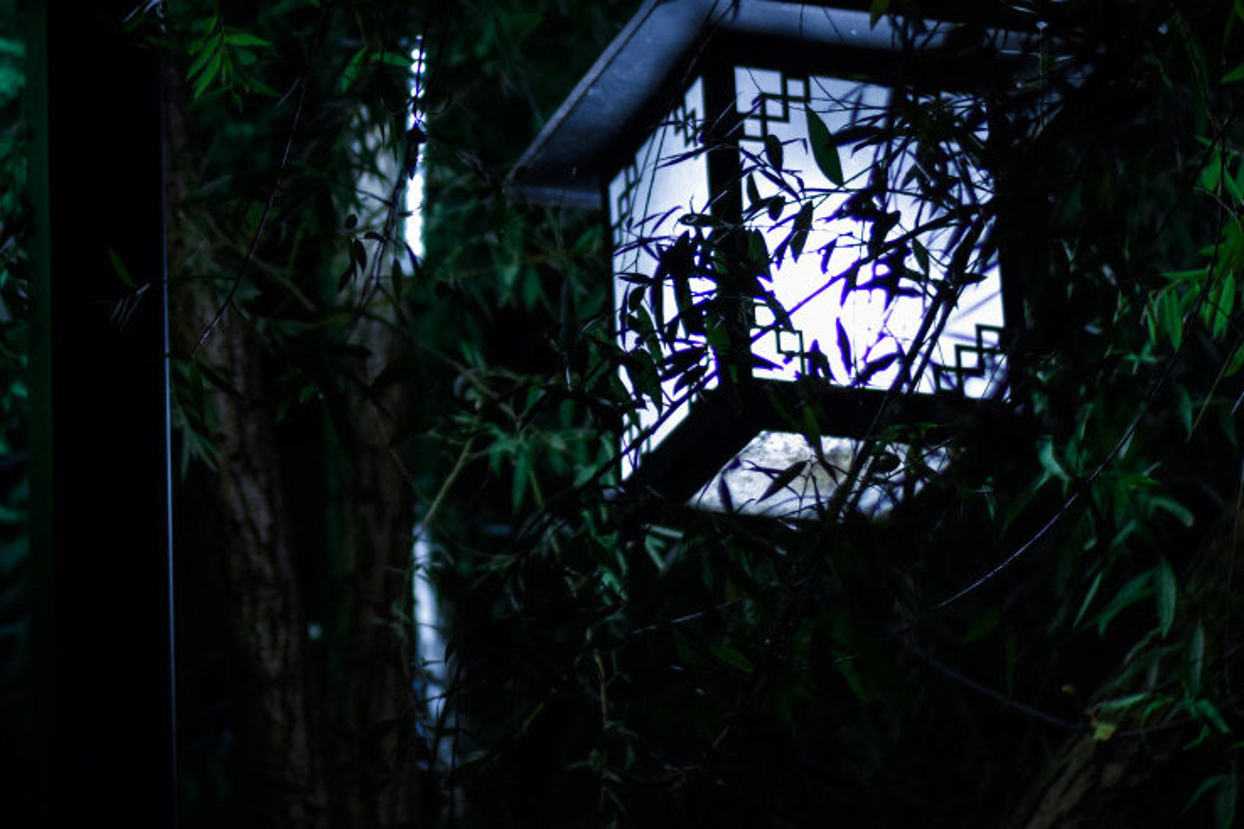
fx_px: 4215
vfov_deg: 11.2
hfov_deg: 16.7
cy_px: 278
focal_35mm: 122
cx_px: 361
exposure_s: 1/1250
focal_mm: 50
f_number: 1.8
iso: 1600
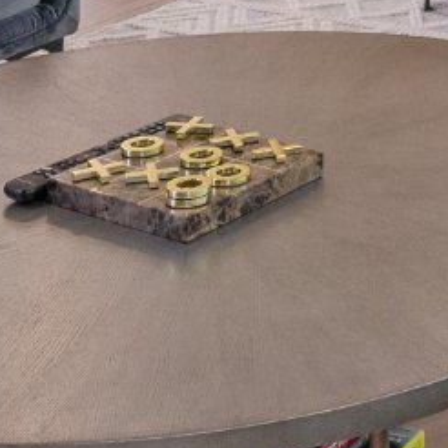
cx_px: 745
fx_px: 1655
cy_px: -531
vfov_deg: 12.8
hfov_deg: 14.1
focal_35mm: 113
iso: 640
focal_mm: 16
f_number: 8
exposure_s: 1/10
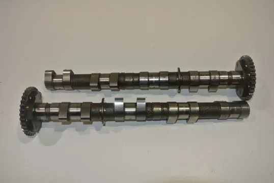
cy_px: 92
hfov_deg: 61.9
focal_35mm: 30
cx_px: 137
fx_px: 229
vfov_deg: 43.7
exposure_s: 1/60
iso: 200
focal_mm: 11.4
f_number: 4
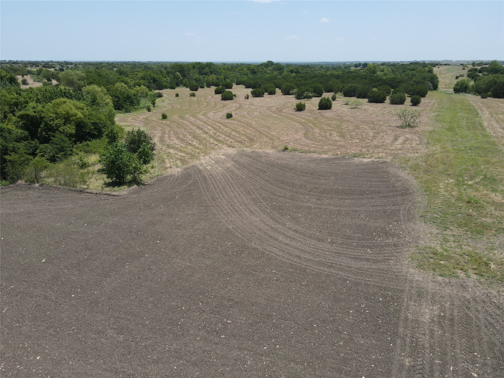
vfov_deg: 56.8
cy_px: 189
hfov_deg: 71.6
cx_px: 252
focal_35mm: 24
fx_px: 349
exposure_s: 1/640
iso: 100
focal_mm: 4.5
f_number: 2.8
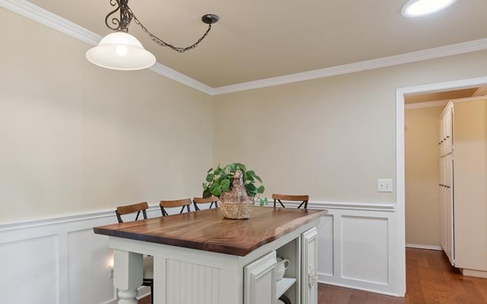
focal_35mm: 23
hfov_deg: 76.4
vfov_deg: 52.8
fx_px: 305
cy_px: 175
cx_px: 198
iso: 200
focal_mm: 10
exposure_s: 1/5
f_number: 8
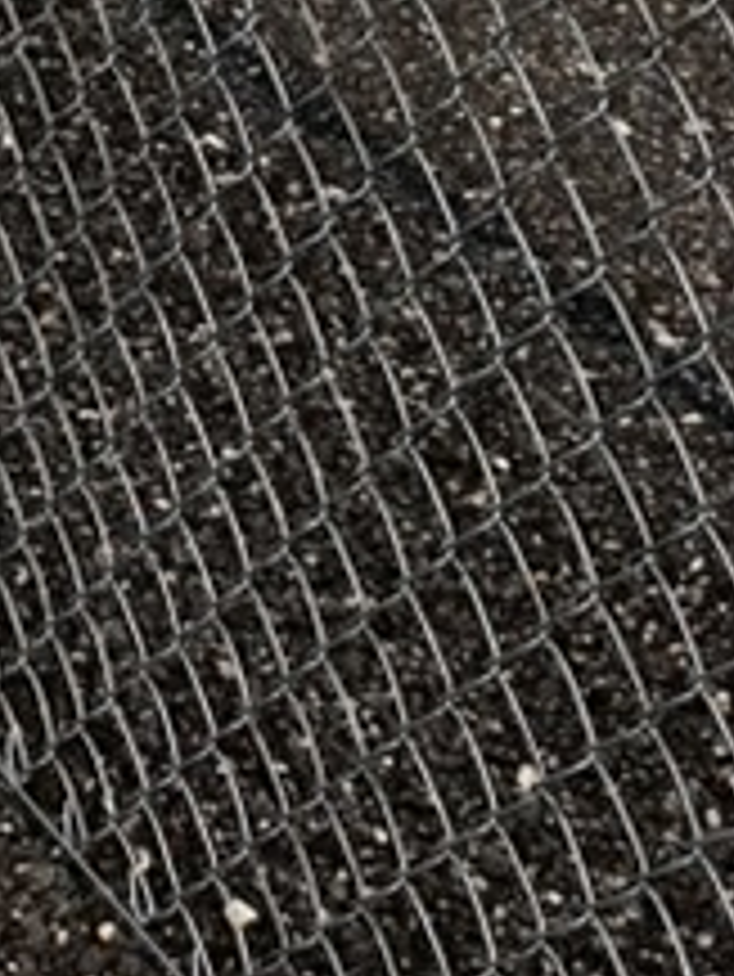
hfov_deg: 12.4
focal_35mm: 113
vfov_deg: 14.3
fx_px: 3192
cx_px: -396
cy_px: -1012
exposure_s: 1/6623
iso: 80
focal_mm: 6.86
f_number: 1.78
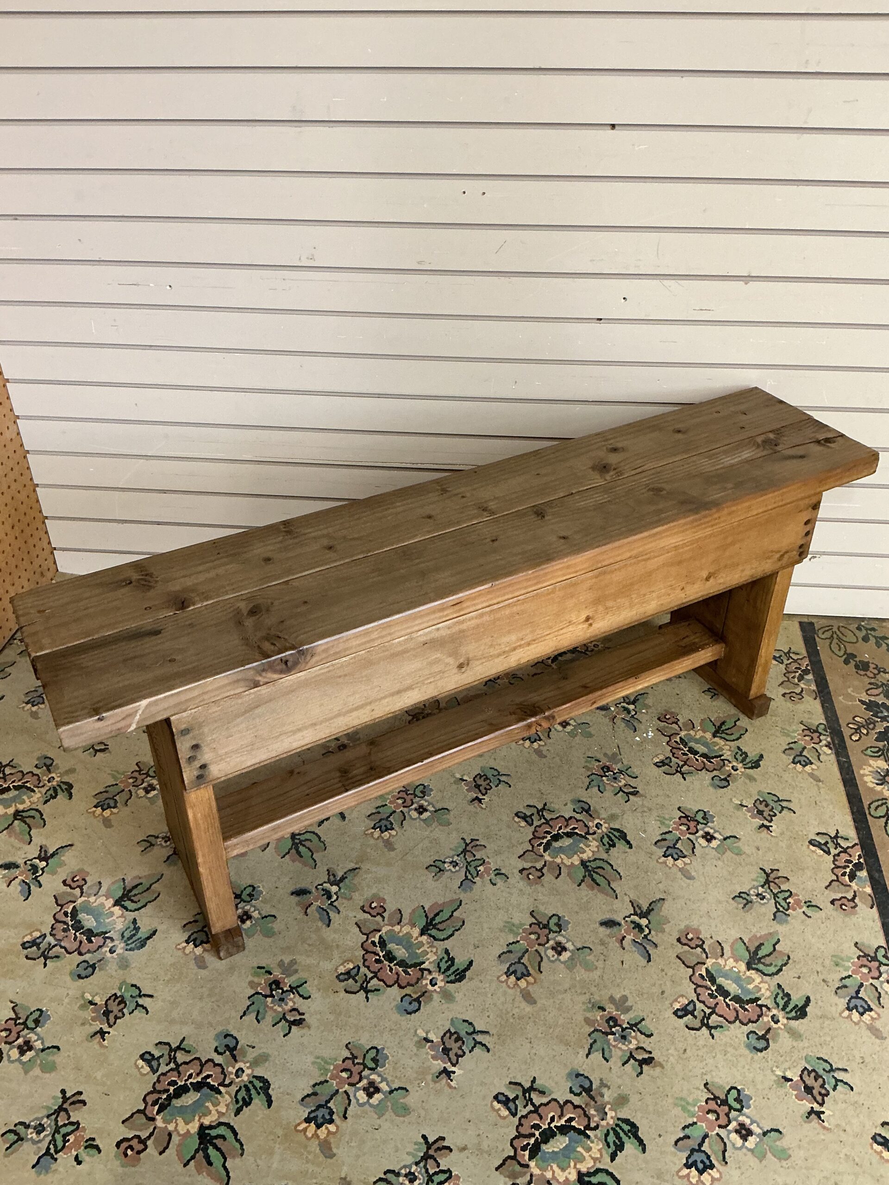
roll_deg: +1.1
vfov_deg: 61.7
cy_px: 592
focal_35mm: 29
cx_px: 444
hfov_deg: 48.2
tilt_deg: -36.3
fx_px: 993
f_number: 1.8
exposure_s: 1/60
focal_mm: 3
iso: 160
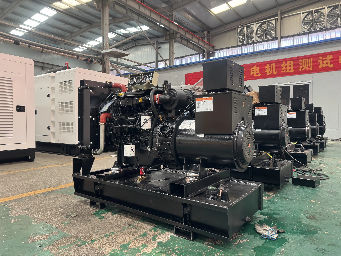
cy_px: 128
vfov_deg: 56.8
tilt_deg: -1.2
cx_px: 170
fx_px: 236
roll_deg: +0.5
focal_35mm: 24
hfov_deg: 71.6
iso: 160
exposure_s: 1/121
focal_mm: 6.76
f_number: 1.78
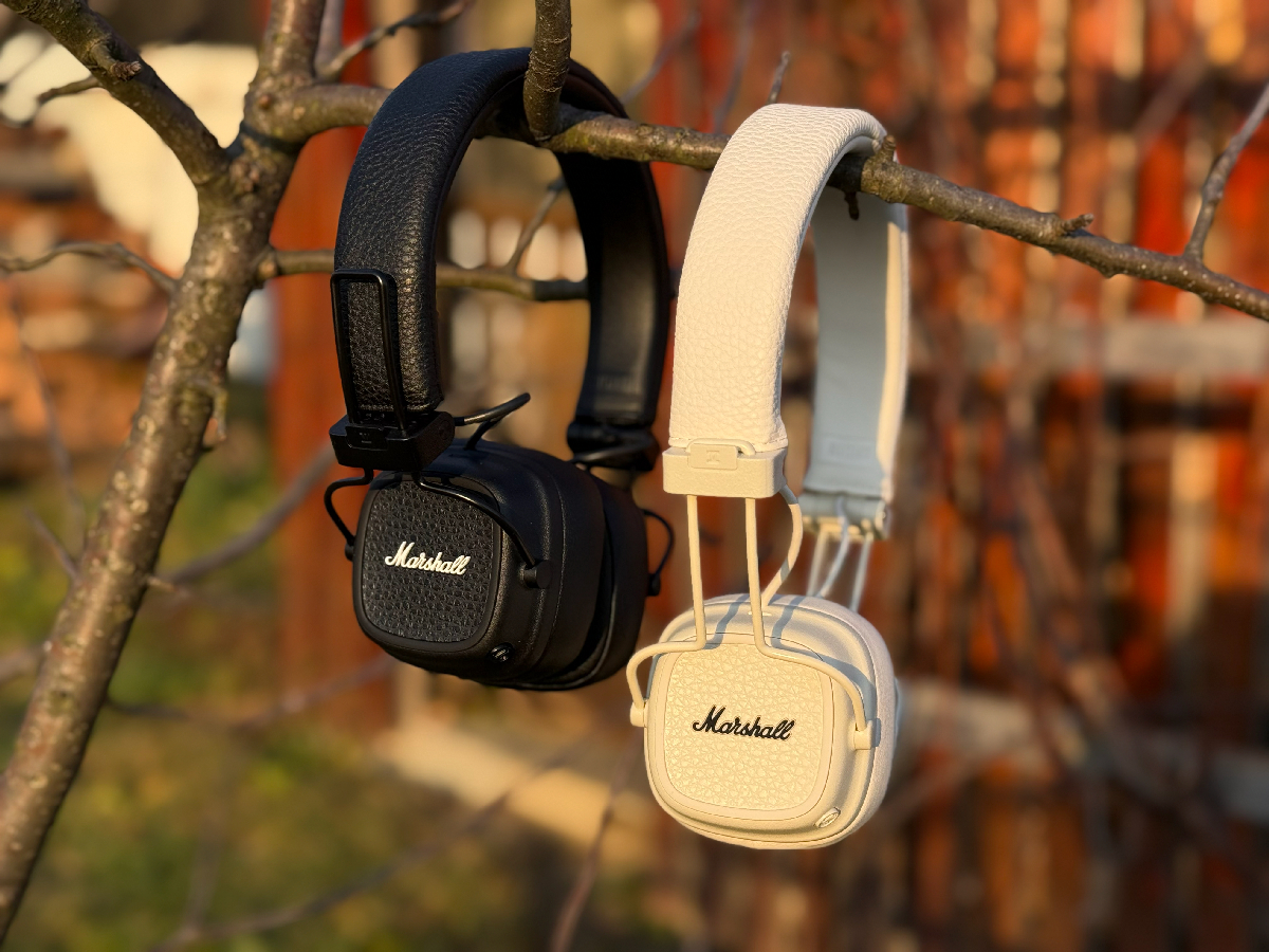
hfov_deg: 39.7
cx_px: 634
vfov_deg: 30.3
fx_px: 1760
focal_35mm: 48
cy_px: 476
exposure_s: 1/1980
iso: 64
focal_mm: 6.76
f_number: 1.78
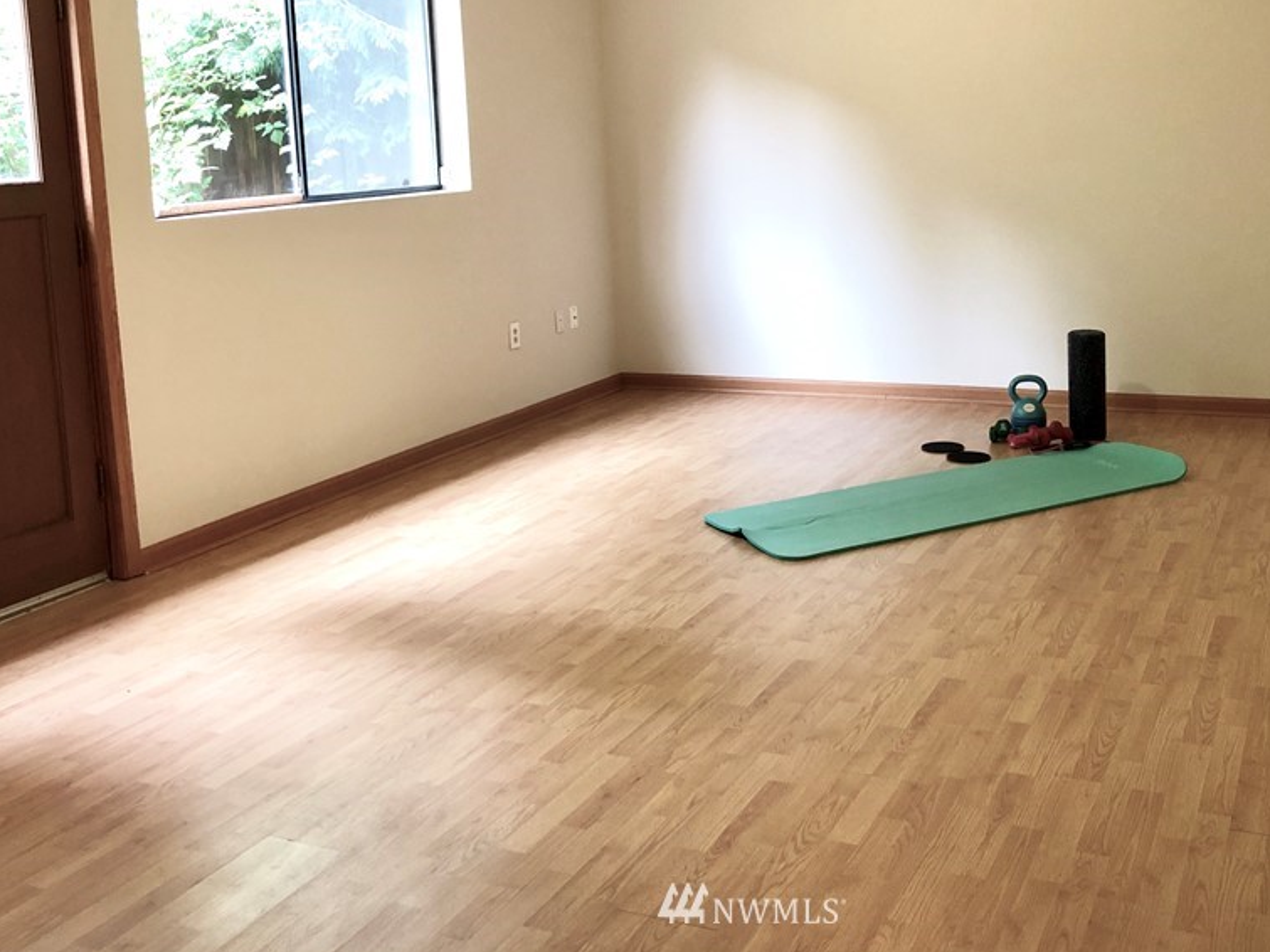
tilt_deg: -6.5
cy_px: 321
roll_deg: +1.8
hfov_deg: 48.7
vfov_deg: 37.3
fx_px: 1394
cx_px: 752
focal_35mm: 38
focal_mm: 3.99
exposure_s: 1/15
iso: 40
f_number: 1.8
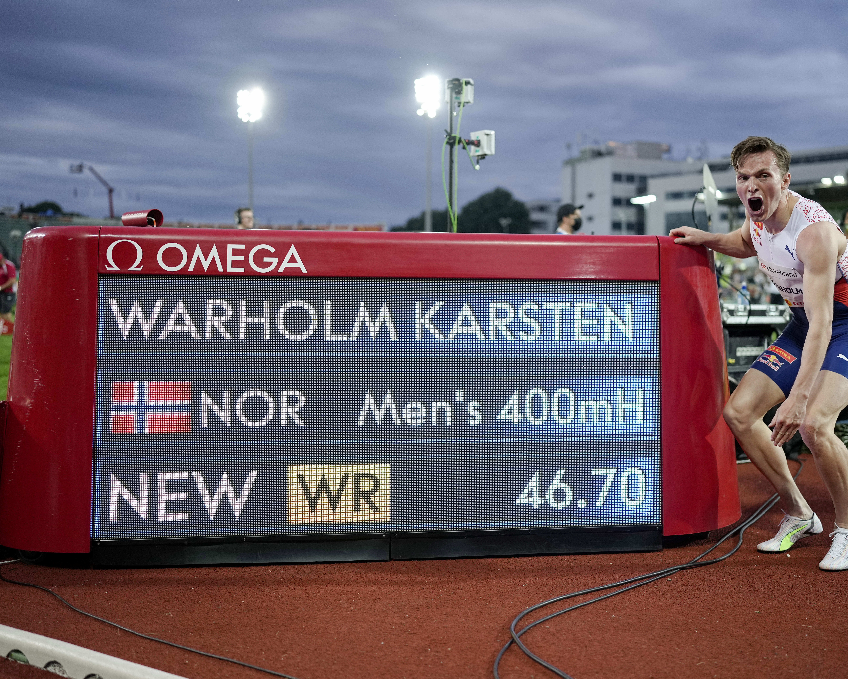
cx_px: 491
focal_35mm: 40
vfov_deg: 37.3
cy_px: 342
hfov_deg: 45.6
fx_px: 1004
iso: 640
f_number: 1.4
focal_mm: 35
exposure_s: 1/1250
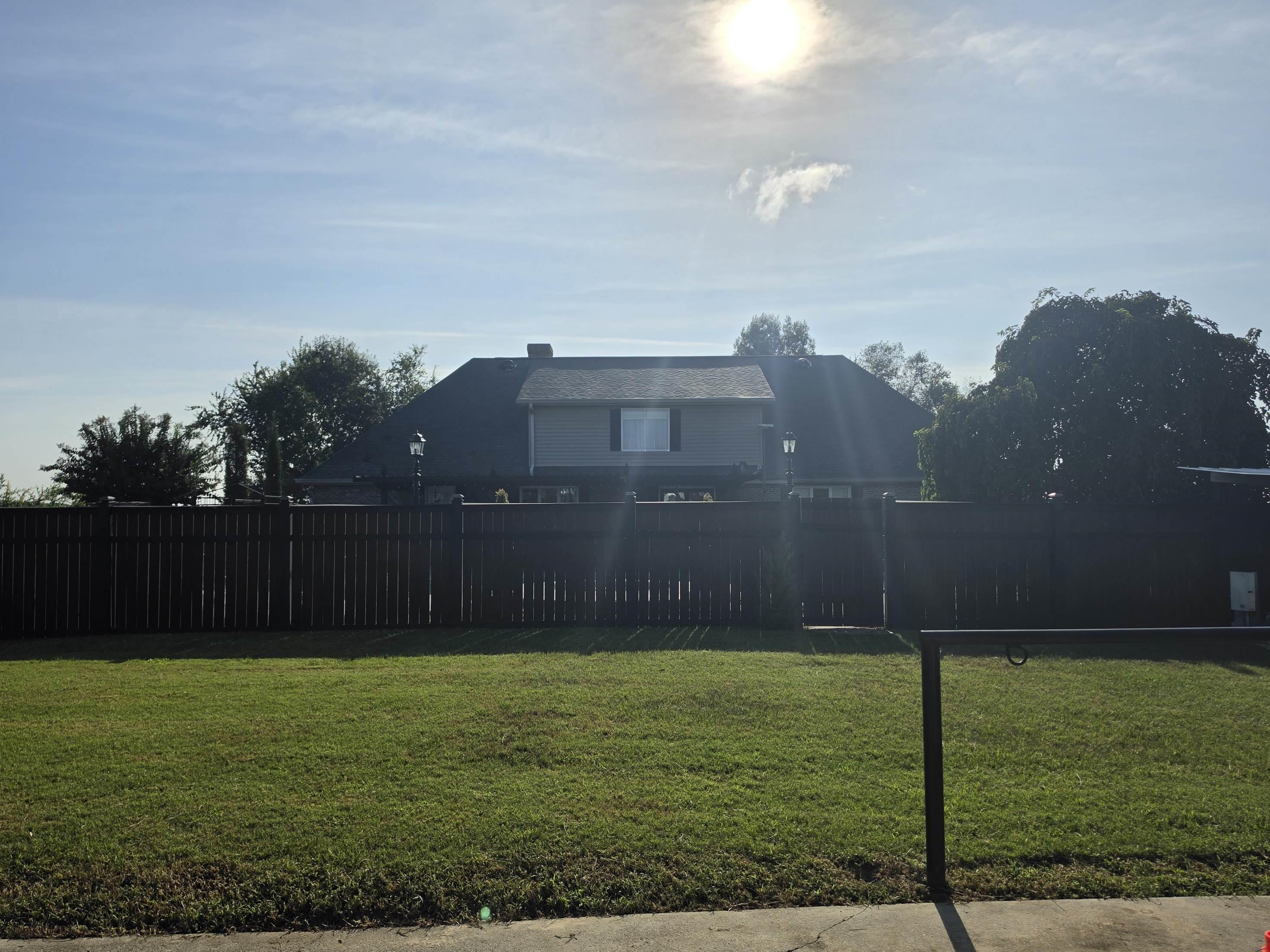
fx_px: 881
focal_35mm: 24
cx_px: 621
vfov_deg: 56.8
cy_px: 493
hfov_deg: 71.6
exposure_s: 1/7939
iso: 20
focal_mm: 6.5
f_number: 1.4
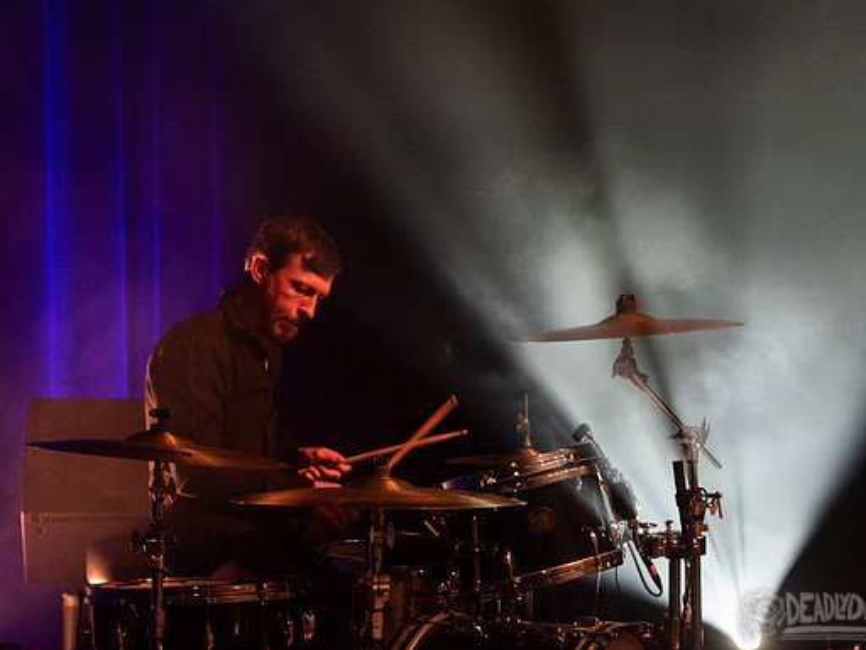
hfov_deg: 23.8
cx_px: 450
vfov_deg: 18.0
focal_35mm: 82
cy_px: 300
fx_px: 2051
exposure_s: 1/125
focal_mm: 70
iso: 2500
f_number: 3.2
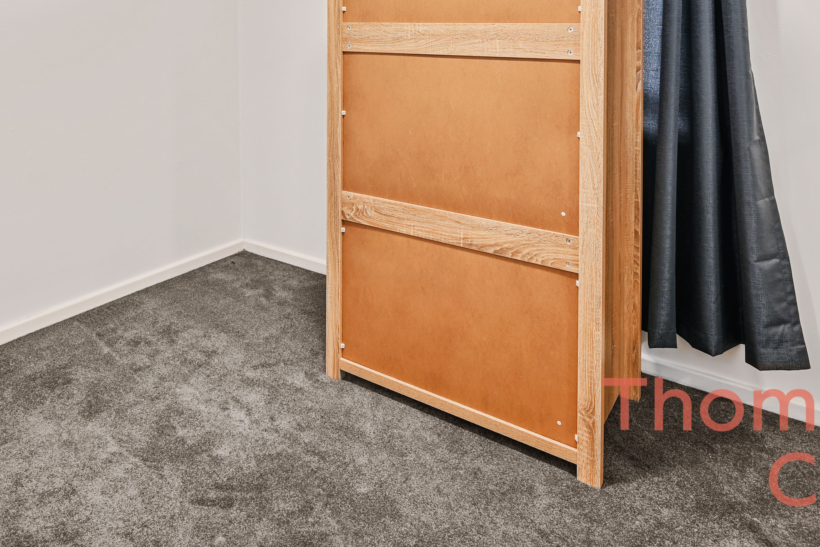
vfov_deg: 43.4
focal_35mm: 27
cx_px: 314
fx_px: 615
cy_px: 45
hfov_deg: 66.5
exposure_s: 1
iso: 100
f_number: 8
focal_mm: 14
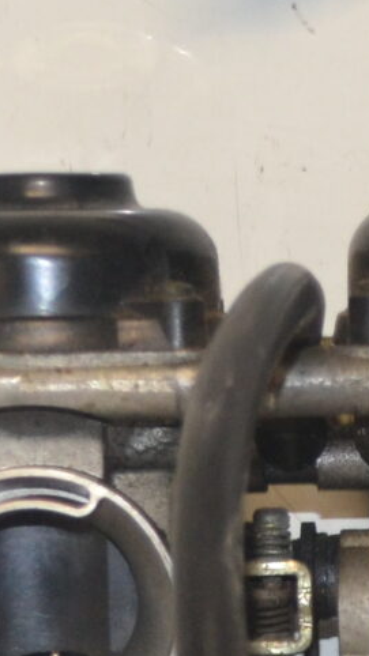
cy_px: 702
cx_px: 841
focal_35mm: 267
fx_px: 4646
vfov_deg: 8.0
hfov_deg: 4.5
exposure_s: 1/60
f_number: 4.8
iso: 800
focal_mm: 32
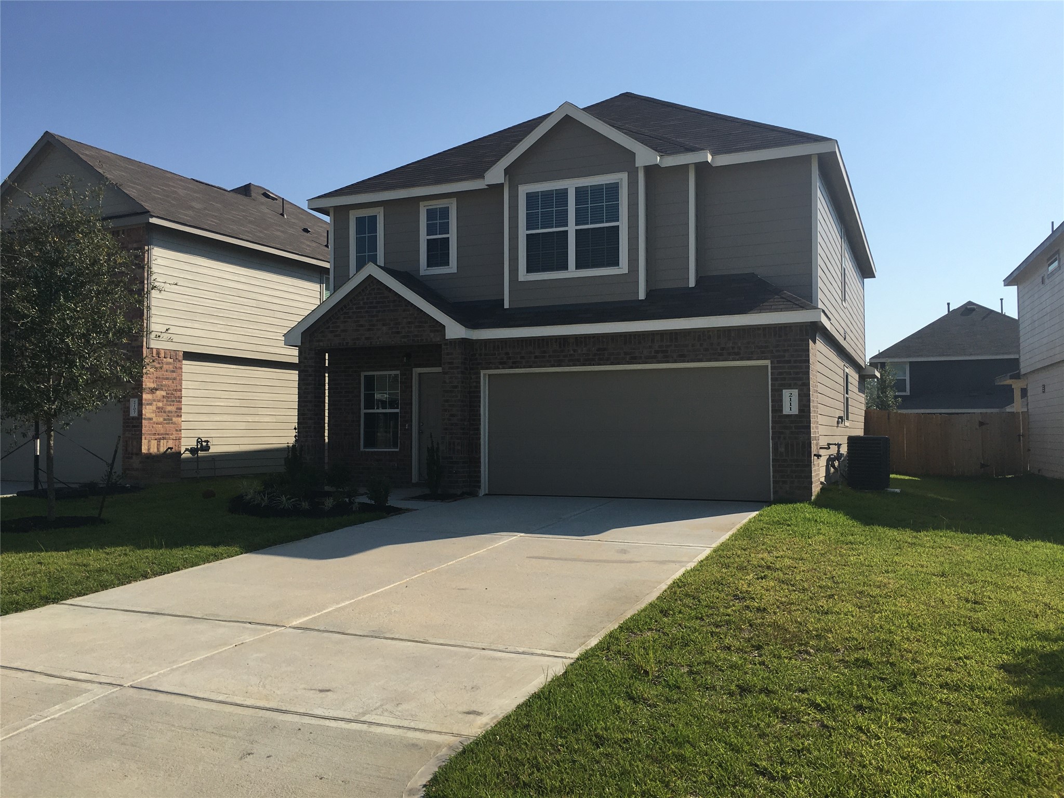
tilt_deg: +3.2
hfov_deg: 61.7
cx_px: 532
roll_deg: -0.2
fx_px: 891
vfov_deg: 48.2
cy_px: 399
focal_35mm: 29
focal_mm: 4.15
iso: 25
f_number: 2.2
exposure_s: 1/2331
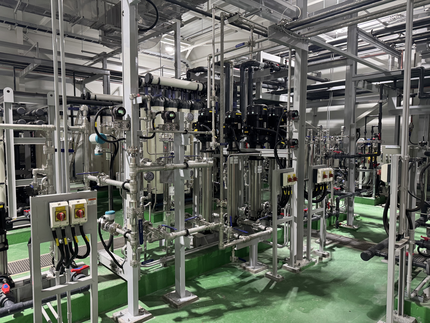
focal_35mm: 24
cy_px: 162
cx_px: 215
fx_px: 298
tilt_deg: -2.6
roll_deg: +0.1
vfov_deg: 56.8
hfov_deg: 71.6
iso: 400
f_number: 1.78
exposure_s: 1/50
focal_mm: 6.76
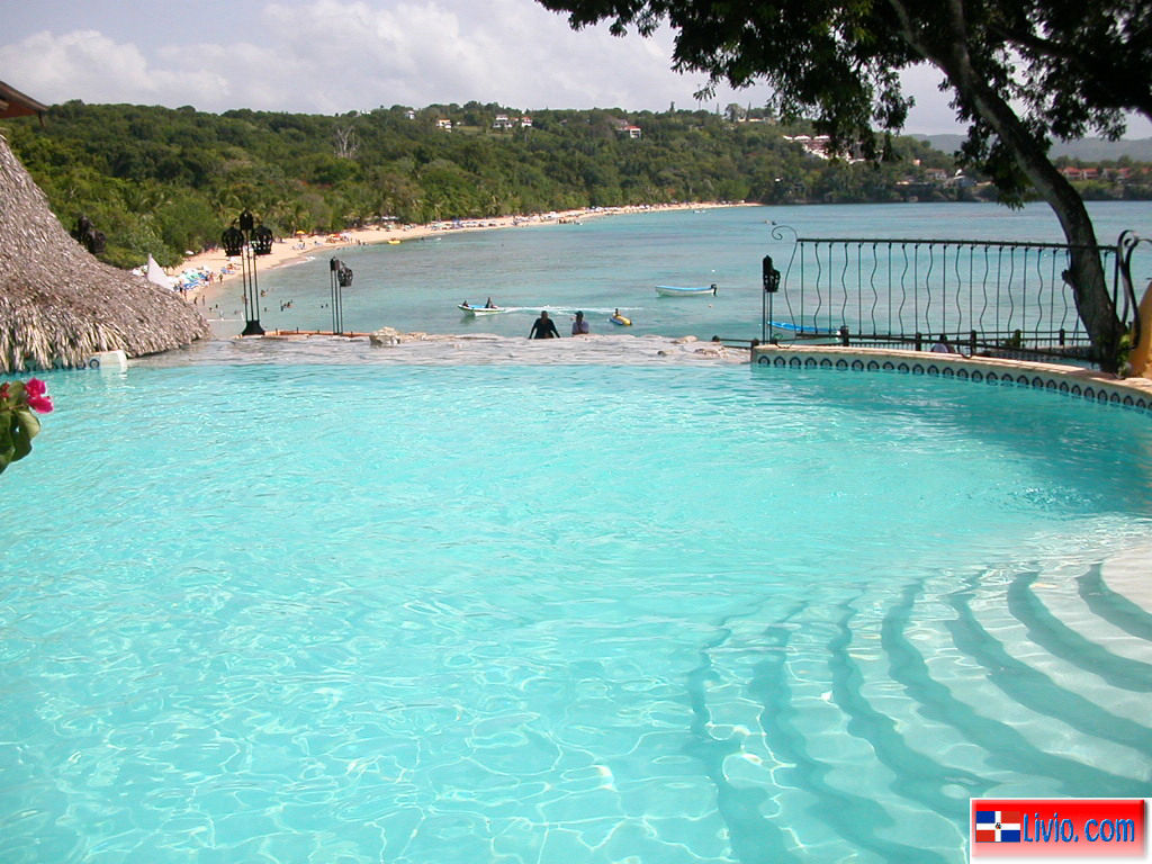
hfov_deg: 50.1
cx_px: 576
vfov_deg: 38.7
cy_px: 432
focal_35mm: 37
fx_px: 1231
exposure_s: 1/1869
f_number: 2.7
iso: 100
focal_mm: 5.6
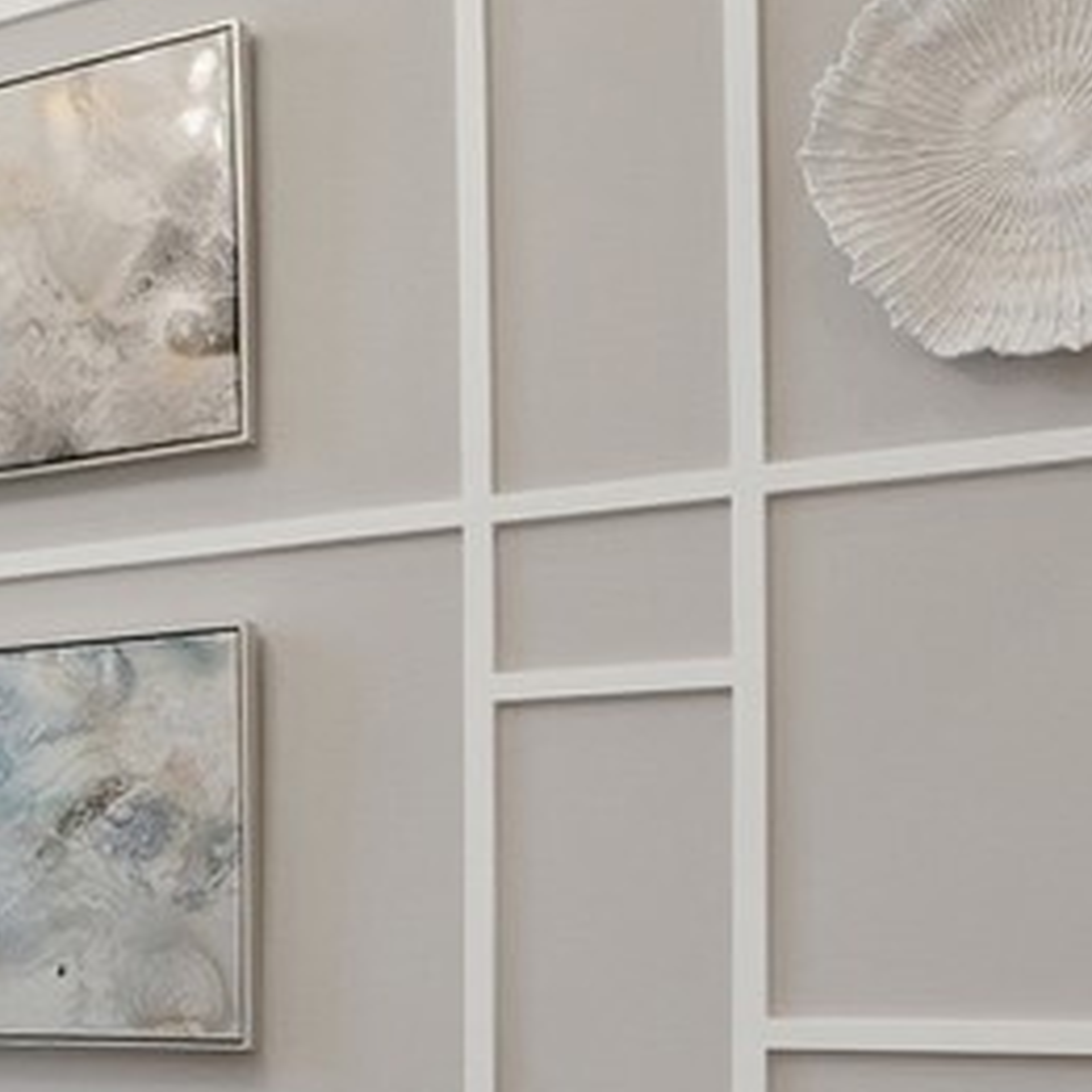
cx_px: -552
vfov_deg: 27.7
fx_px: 2141
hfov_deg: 23.1
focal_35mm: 60
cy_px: 960
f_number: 9
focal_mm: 17
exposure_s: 1/100
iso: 400
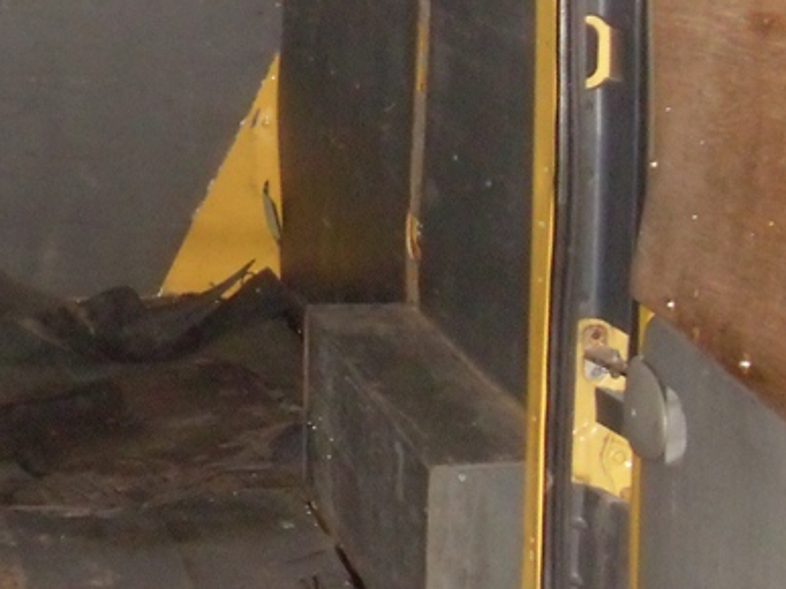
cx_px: -6
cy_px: 290
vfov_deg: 15.1
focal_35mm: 98
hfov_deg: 19.4
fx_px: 2225
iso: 400
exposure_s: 1/45
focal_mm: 6.3
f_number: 2.8
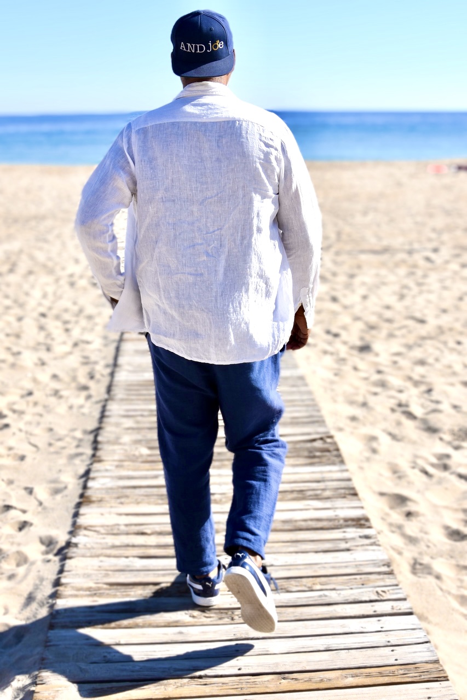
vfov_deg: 67.4
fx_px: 525
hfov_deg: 47.9
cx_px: 234
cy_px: 350
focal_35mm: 27
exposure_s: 1/500
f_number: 8
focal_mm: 18
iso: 140
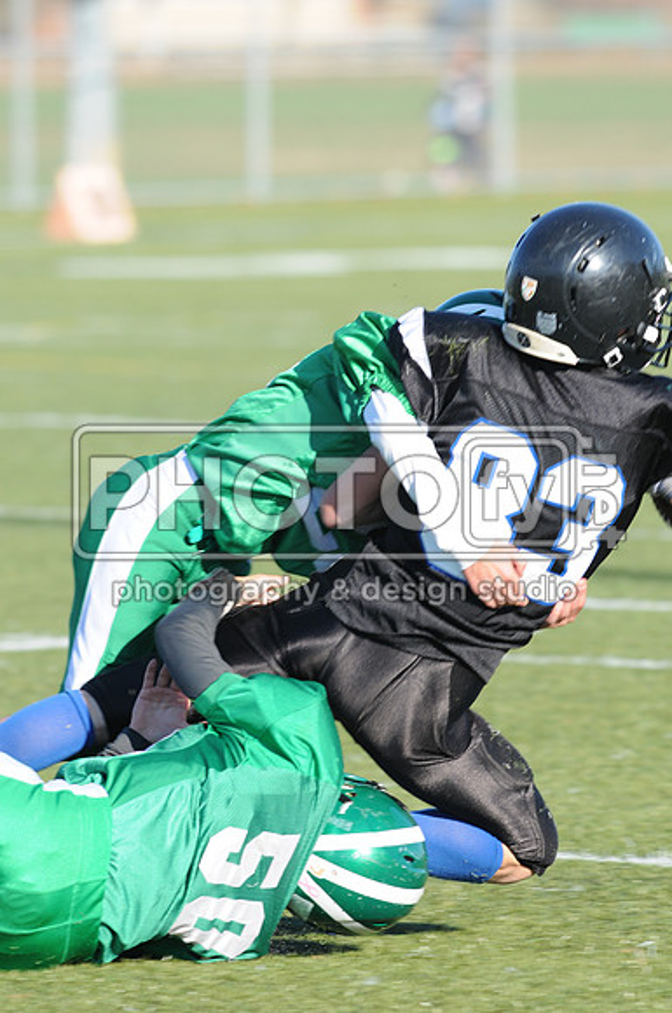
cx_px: 336
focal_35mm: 450
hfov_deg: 3.0
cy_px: 506
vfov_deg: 4.6
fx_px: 12637
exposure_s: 1/500
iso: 200
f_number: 5.6
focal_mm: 300
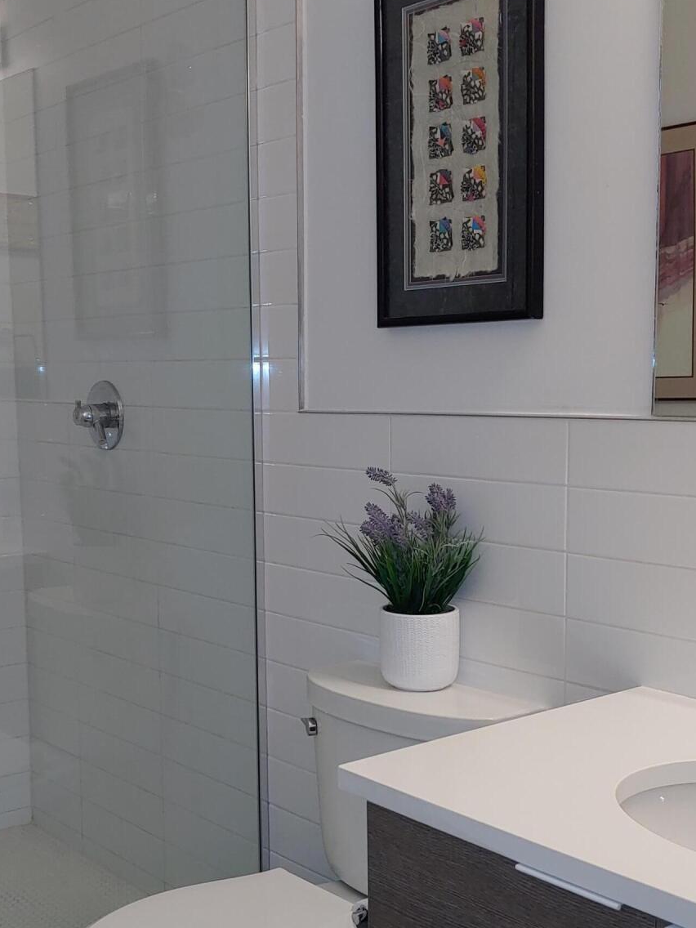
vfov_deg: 42.8
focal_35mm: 44
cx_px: 268
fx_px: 1180
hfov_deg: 32.7
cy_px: 543
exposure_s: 1/40
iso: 50
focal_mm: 4.23
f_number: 1.5
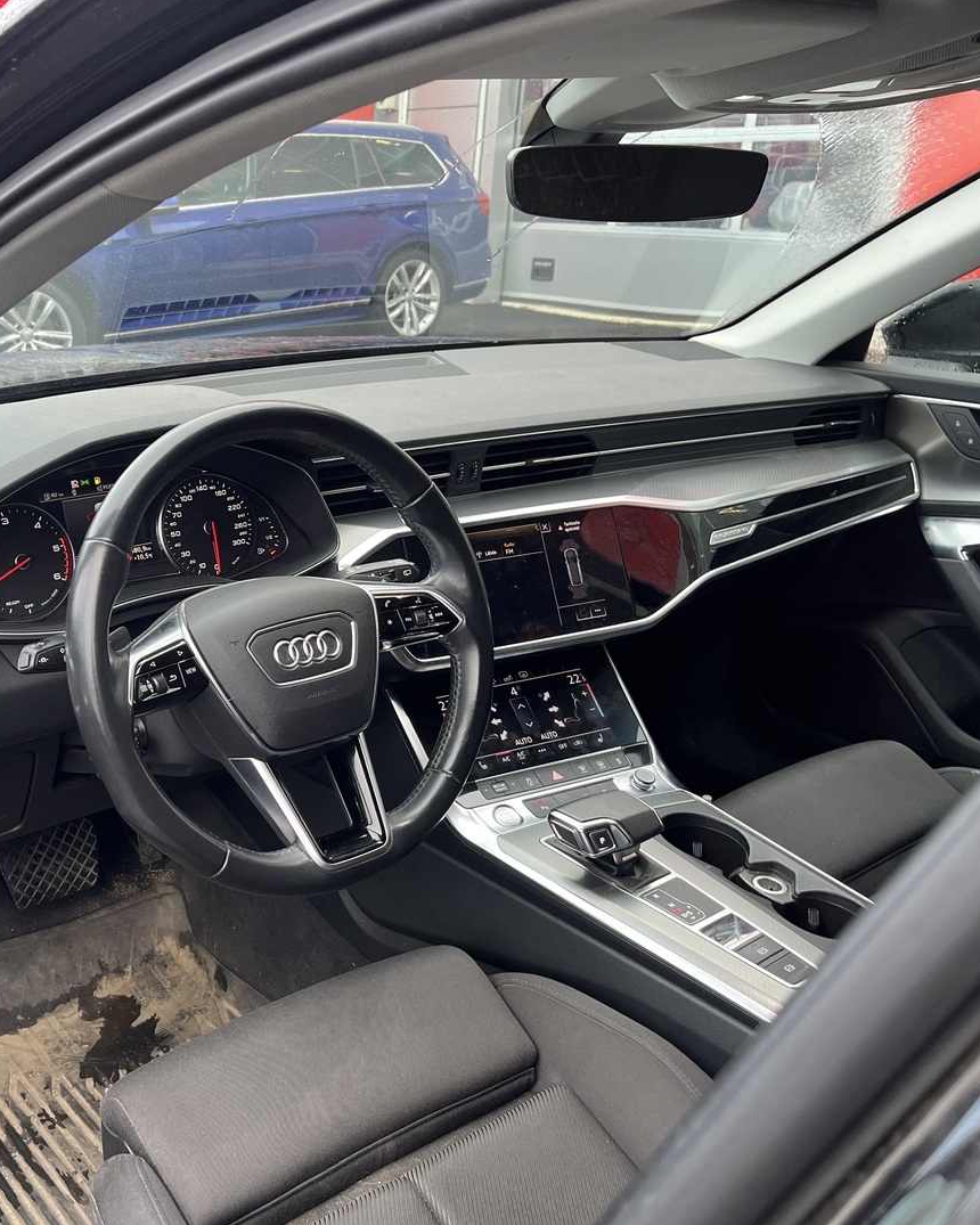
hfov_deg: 41.9
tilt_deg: -18.7
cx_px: 230
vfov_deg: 52.8
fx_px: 1233
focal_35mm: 34
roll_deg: -1.0
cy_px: 612
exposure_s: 1/115
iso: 125
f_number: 1.6
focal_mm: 5.1
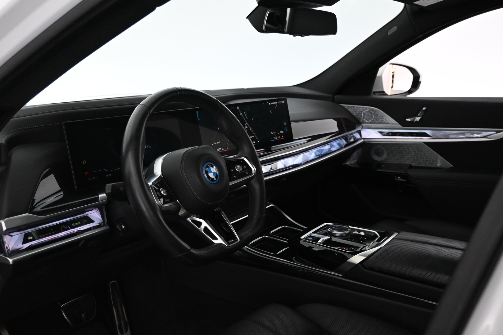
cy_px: 168
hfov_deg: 57.2
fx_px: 461
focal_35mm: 33
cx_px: 252
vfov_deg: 40.0
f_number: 4
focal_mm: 22
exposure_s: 1/40
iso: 2500
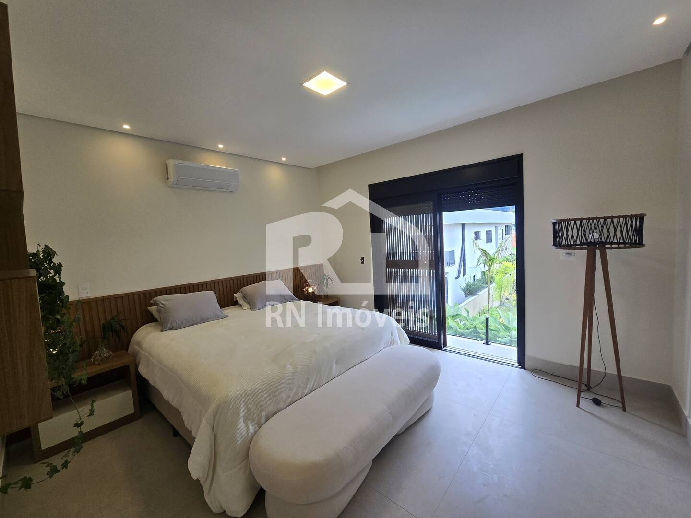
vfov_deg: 89.9
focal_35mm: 13
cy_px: 259
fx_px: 260
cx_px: 346
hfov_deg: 106.2
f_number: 2.2
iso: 100
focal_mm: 2.2
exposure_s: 1/180
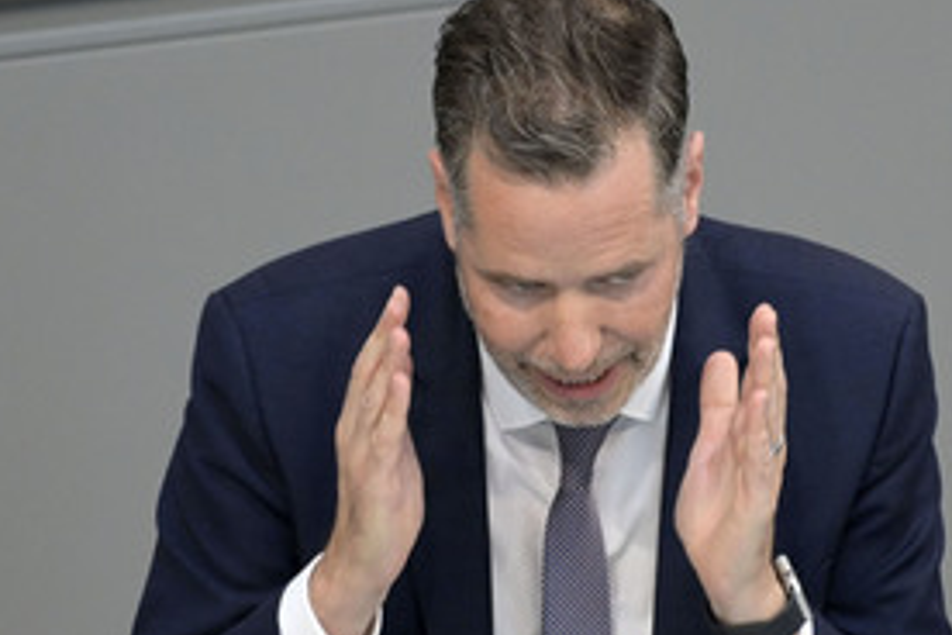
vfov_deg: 1.7
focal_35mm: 817
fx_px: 21603
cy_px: 428
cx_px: 550
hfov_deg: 2.5
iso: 8000
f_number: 5.6
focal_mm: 500
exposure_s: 1/400
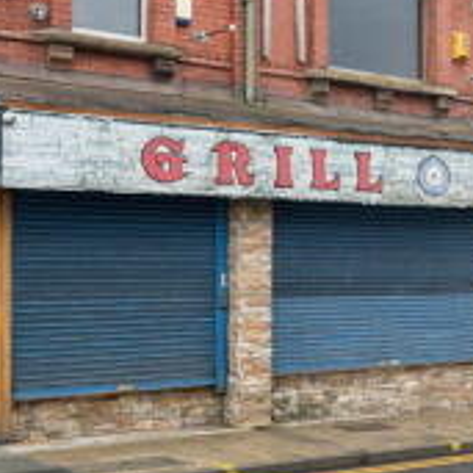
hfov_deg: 22.6
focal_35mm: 71
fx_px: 1098
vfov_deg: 24.3
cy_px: 198
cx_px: 553
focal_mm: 30
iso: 200
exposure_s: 1/200
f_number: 8
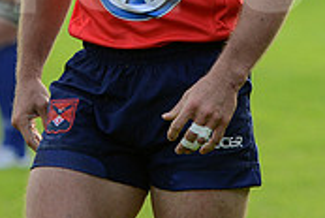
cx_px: 75
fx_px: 5444
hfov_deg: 3.4
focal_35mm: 602
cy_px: -52
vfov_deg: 2.3
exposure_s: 1/500
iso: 500
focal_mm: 180
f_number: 4
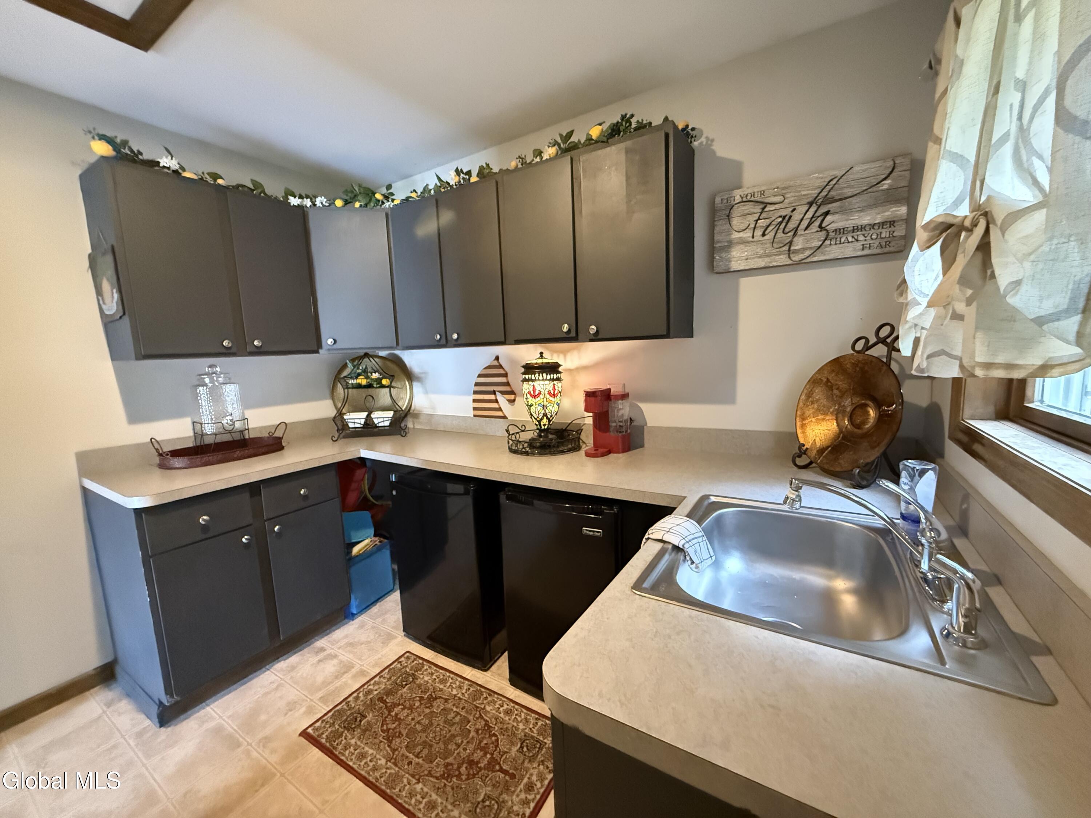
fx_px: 441
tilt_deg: -7.9
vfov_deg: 85.7
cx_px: 546
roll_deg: +2.0
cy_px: 409
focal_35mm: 14
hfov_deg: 102.1
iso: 1250
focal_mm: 2.22
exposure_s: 1/60
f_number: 2.2
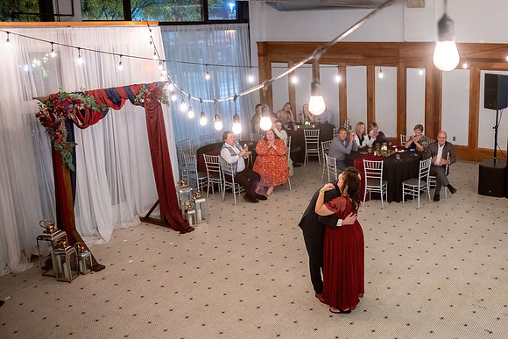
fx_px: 339
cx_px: 254
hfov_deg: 73.7
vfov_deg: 53.2
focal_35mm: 24
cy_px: 170
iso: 3200
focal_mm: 24
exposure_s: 1/30
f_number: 2.8
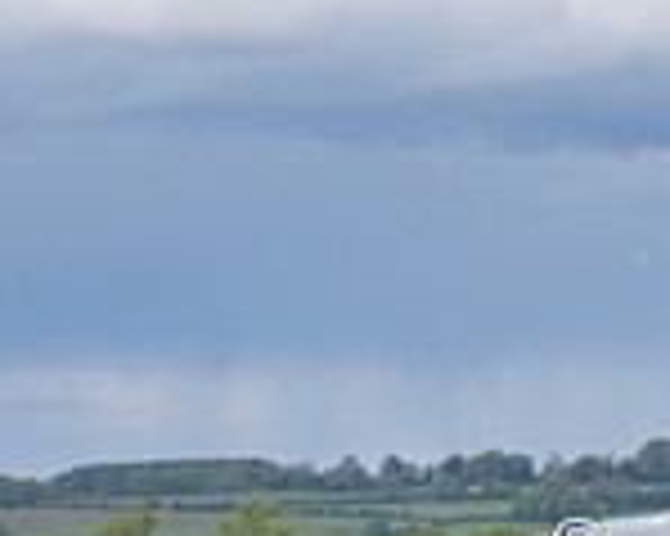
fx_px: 7451
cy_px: 720
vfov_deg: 4.1
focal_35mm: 376
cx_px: -562
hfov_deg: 5.1
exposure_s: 1/2500
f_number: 5
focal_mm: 70
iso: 400
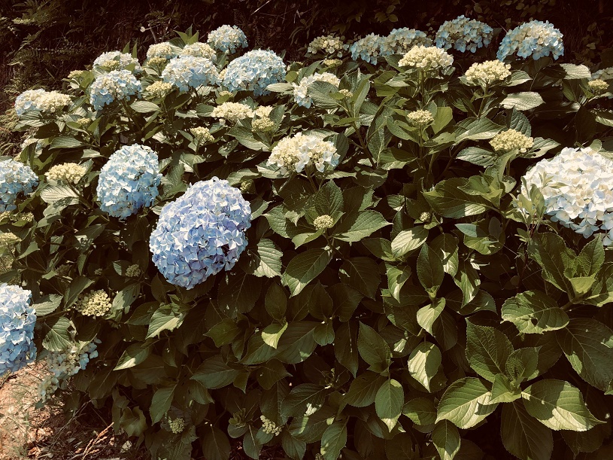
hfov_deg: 63.5
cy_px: 230
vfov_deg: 49.7
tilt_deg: -24.8
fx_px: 496
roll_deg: -2.3
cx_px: 306
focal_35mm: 28
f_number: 1.8
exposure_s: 1/1043
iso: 20
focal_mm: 3.99
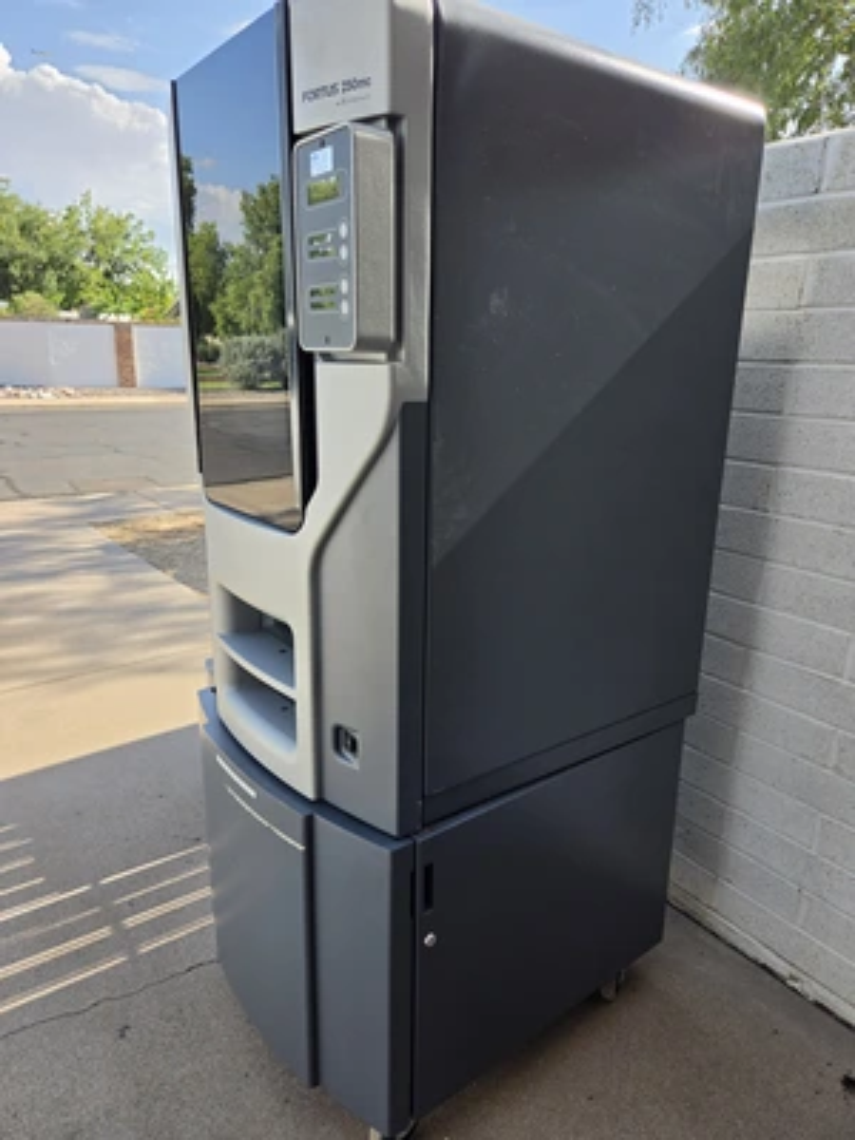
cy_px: 570
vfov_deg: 73.9
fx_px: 757
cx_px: 428
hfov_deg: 58.9
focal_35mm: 23
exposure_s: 1/2679
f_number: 1.8
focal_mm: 5.4
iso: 80
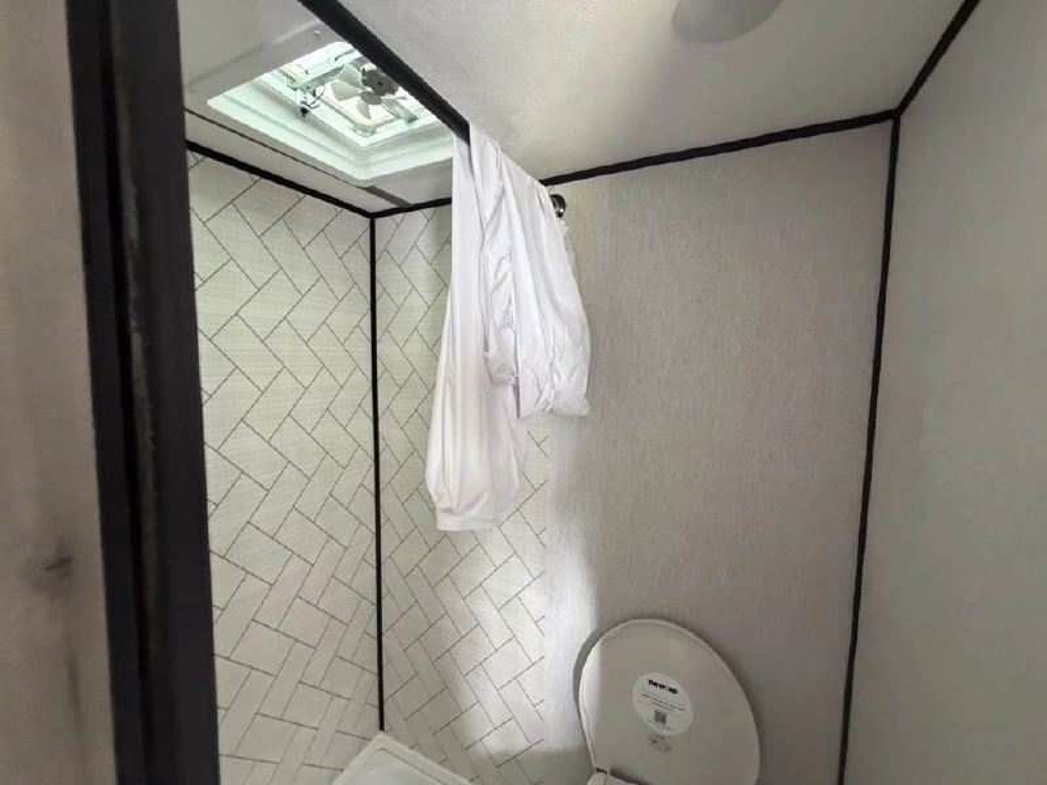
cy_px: 392
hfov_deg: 102.1
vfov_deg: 85.7
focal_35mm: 14
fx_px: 423
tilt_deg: -4.8
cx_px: 524
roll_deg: -0.5
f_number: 2.2
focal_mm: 2.22
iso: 640
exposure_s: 1/60
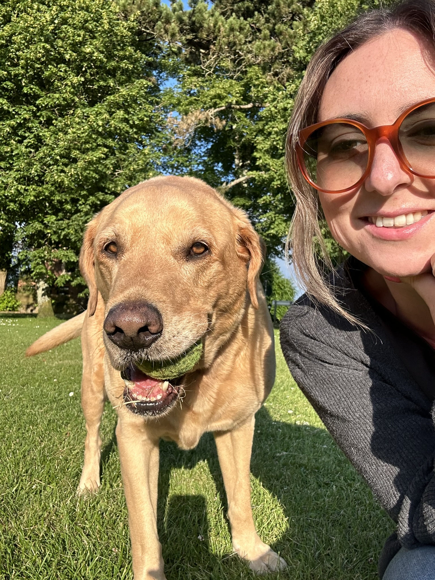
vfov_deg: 60.0
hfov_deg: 46.8
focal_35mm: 30
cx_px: 218
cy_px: 290
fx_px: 503
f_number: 1.9
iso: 25
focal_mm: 2.69
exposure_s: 1/607
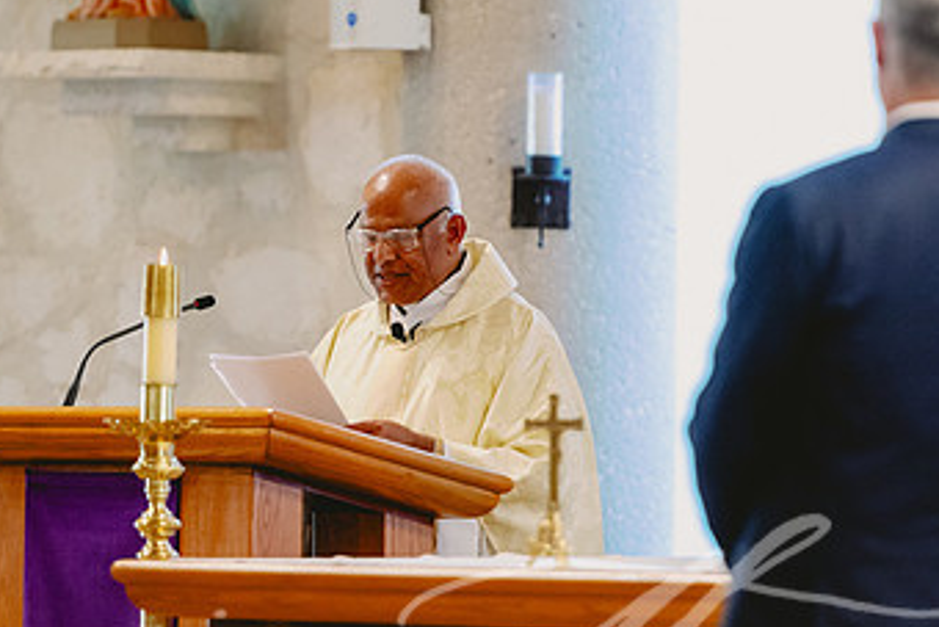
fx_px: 9889
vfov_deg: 3.6
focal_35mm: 379
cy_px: 298
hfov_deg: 5.4
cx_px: 628
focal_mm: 200
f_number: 2.8
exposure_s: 1/320
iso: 2500
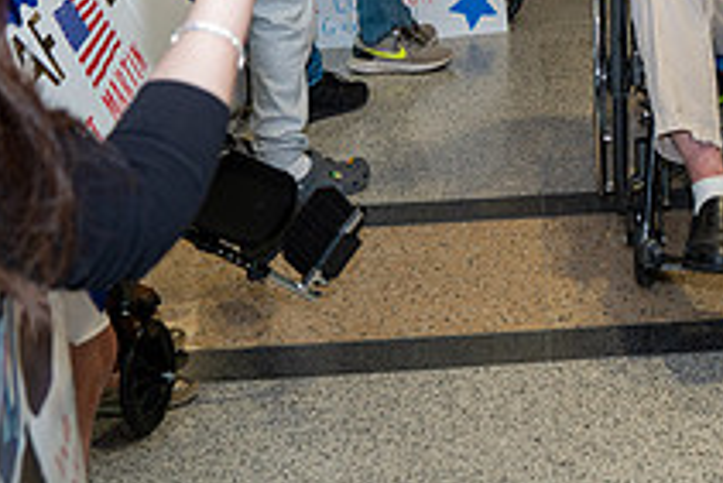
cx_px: 672
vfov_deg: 13.9
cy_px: -75
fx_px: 1929
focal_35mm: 96
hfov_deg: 20.7
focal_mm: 35
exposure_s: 1/40
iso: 800
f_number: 4.8
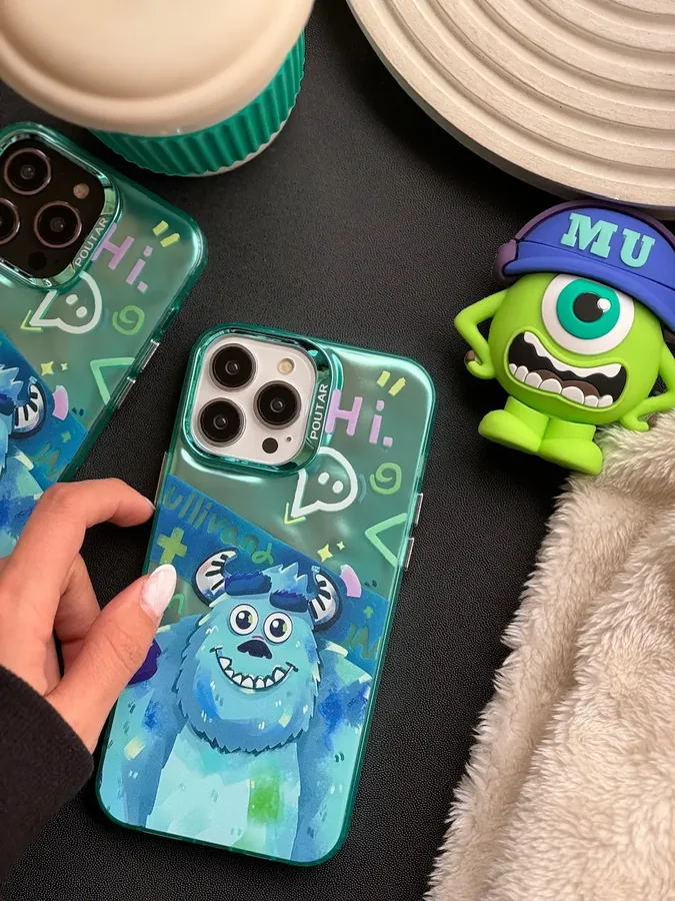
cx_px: 338
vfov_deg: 25.3
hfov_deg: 19.1
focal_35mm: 77
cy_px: 450
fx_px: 2002
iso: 100
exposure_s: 1/99
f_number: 2.8
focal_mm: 9
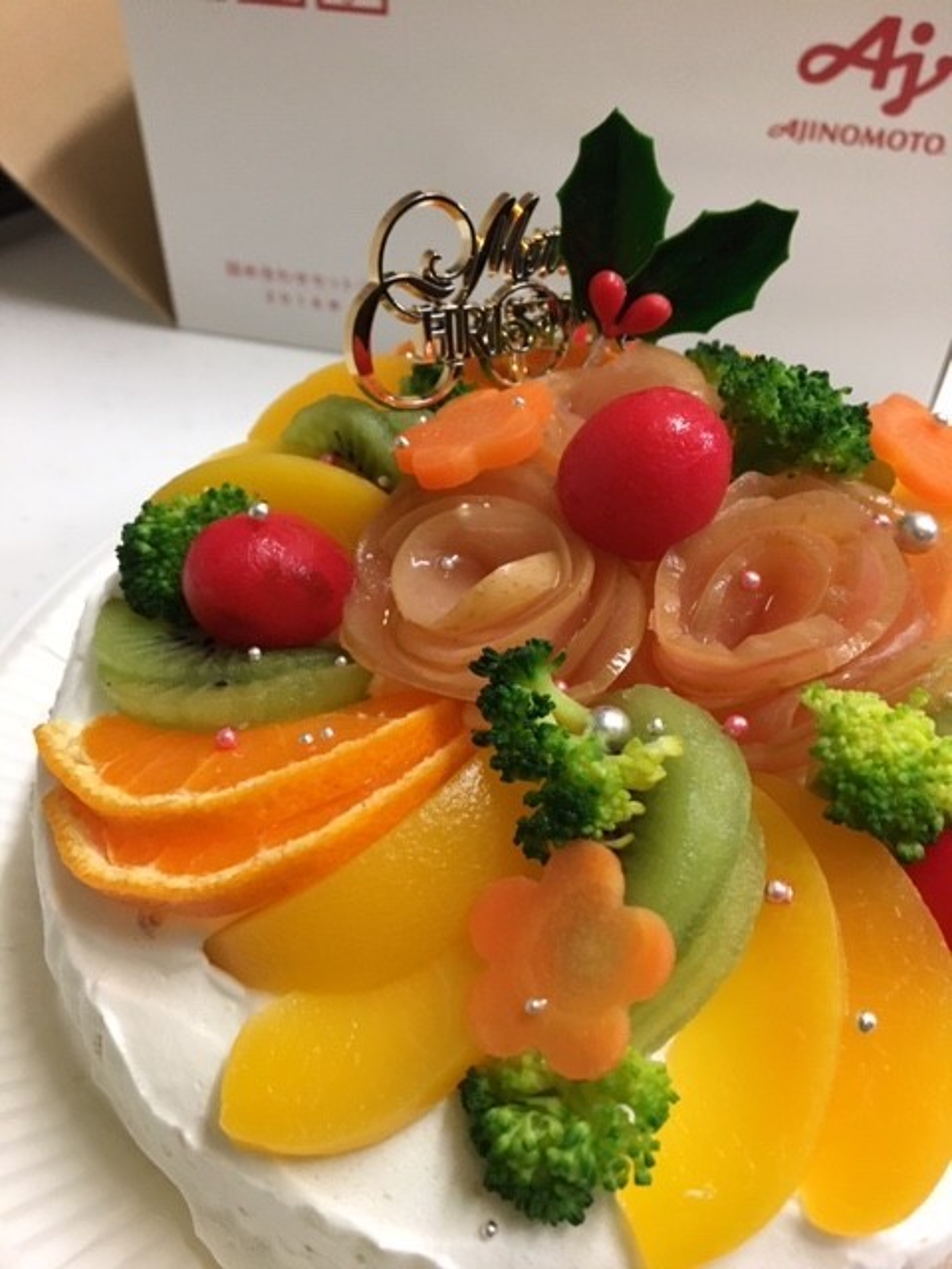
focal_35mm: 29
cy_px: 634
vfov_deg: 61.7
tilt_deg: -45.3
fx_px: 1063
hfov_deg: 48.2
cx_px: 476
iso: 160
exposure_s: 1/30
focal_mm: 4.15
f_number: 2.2
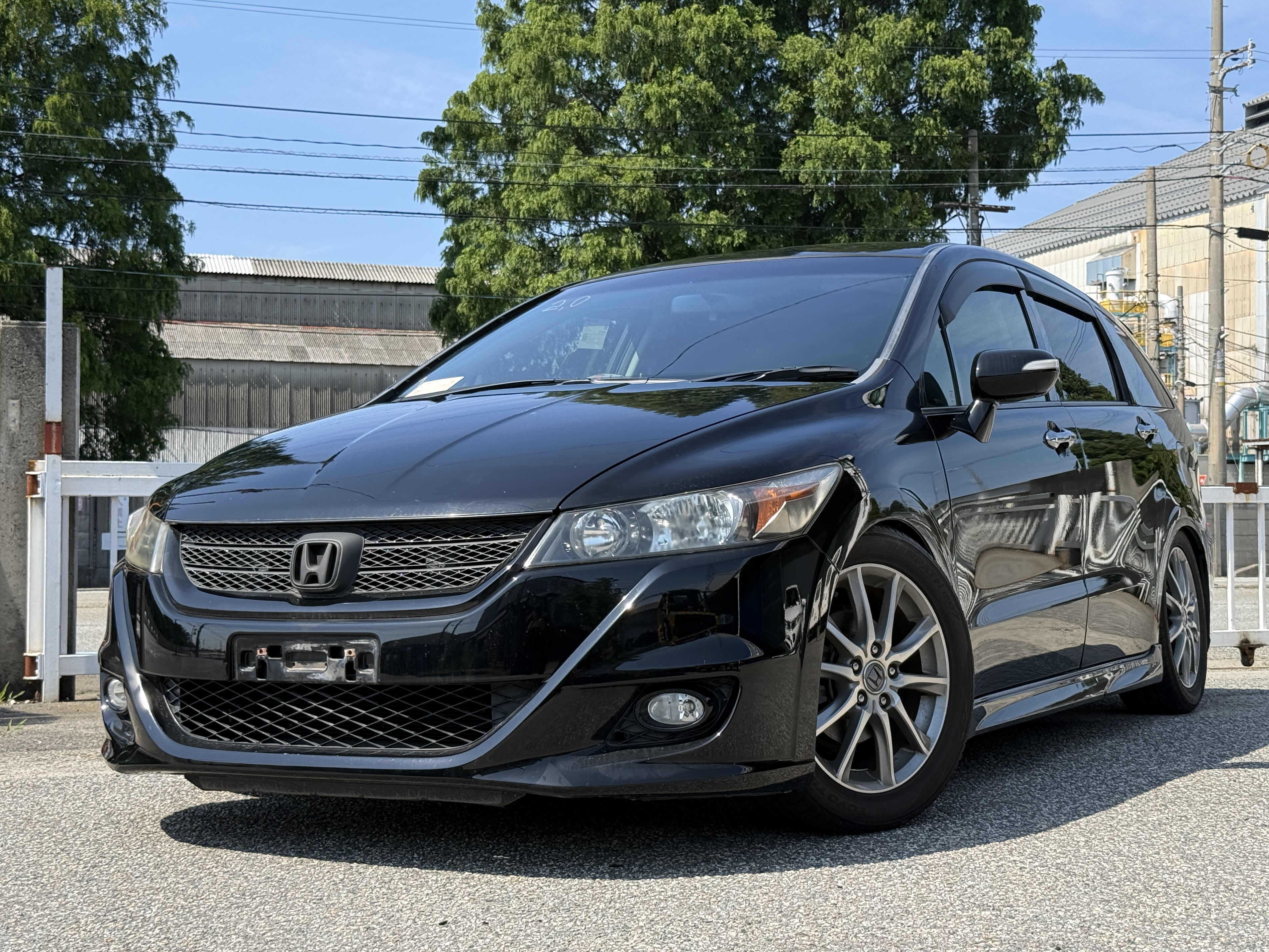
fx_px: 1870
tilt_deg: +2.4
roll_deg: -0.4
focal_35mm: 51
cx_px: 652
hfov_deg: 37.5
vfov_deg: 28.6
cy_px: 452
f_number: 1.78
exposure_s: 1/2976
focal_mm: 6.76
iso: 100
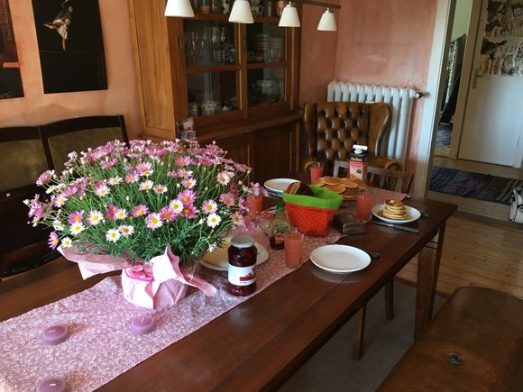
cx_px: 263
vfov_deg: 46.8
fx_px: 453
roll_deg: -0.4
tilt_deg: -19.8
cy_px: 200
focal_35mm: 30
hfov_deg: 60.0
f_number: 2.2
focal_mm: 4.15
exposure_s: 1/33
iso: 64
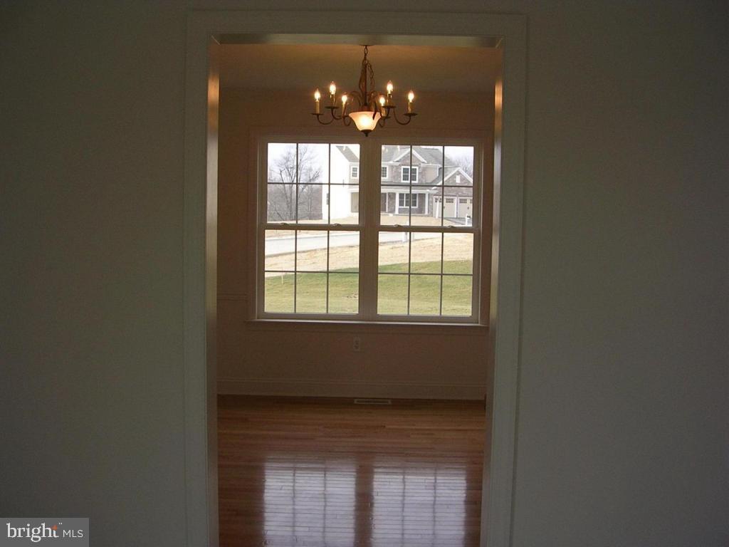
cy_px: 274
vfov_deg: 37.7
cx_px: 364
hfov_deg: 49.0
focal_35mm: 38
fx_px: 800
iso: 50
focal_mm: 5.8
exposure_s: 1/172
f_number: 2.8
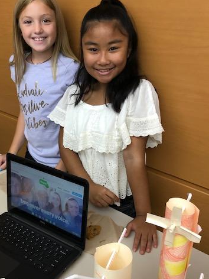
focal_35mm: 38
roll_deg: +2.6
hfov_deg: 37.4
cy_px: 160
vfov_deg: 48.8
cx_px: 71
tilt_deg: -26.5
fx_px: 306
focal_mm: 4
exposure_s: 1/17
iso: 64
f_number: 1.8
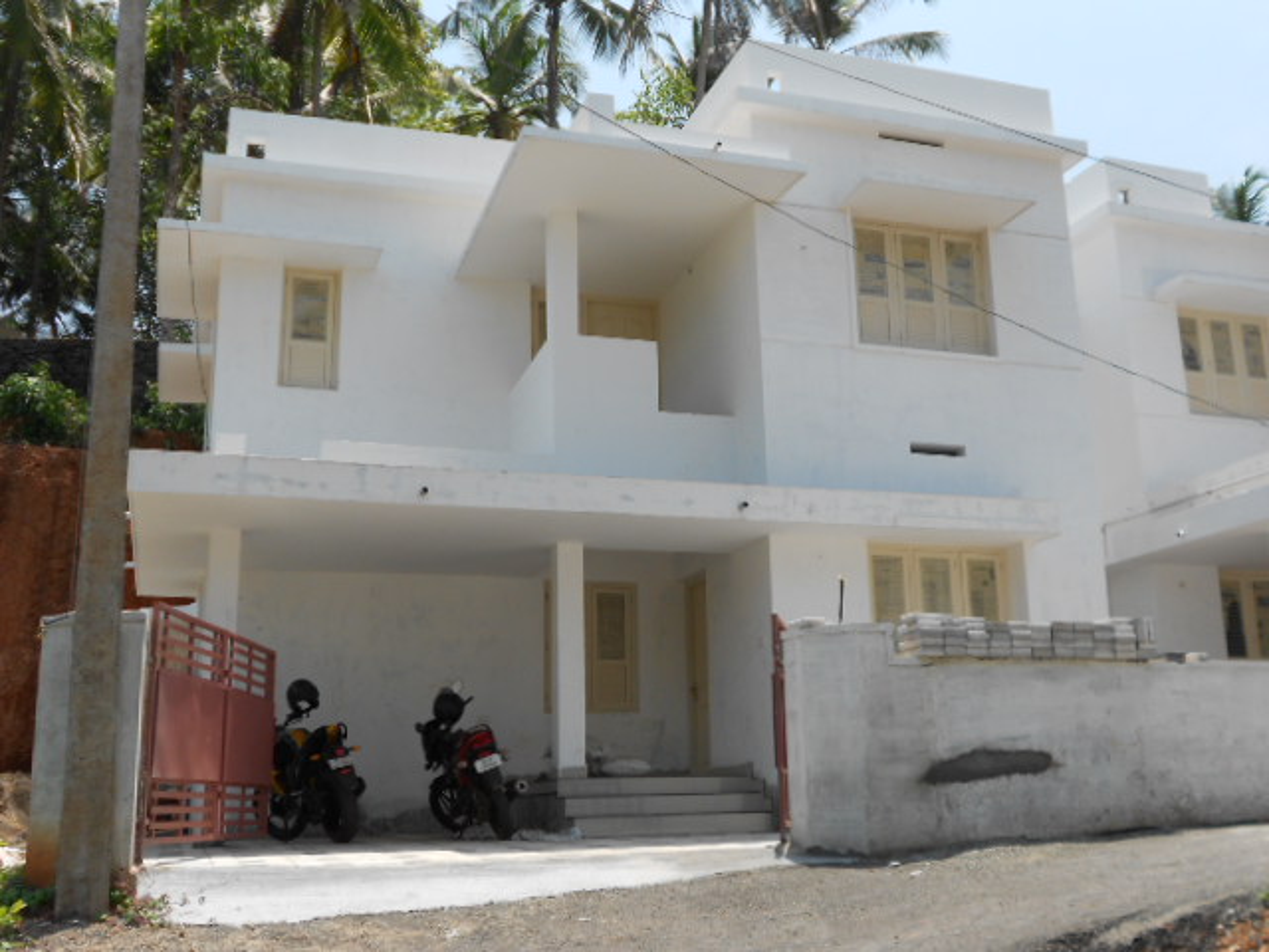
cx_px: 634
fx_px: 1356
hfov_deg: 50.1
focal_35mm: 37
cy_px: 476
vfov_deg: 38.7
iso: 80
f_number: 3.9
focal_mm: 6.9
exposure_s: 1/640
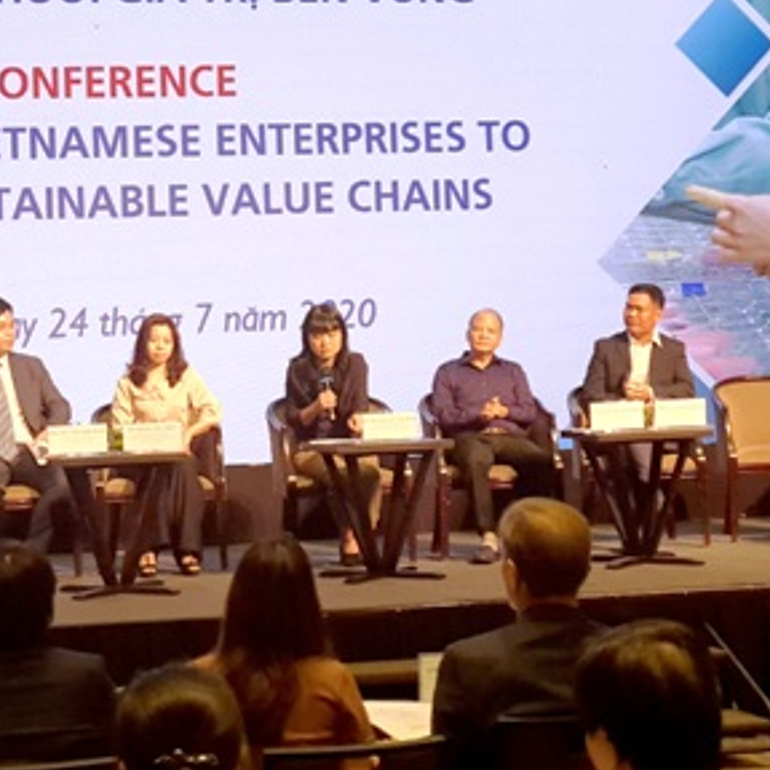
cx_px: 275
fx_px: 2567
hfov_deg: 17.0
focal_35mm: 102
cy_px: 171
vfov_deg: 16.9
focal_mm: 6
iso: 160
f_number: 2.1
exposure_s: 1/50
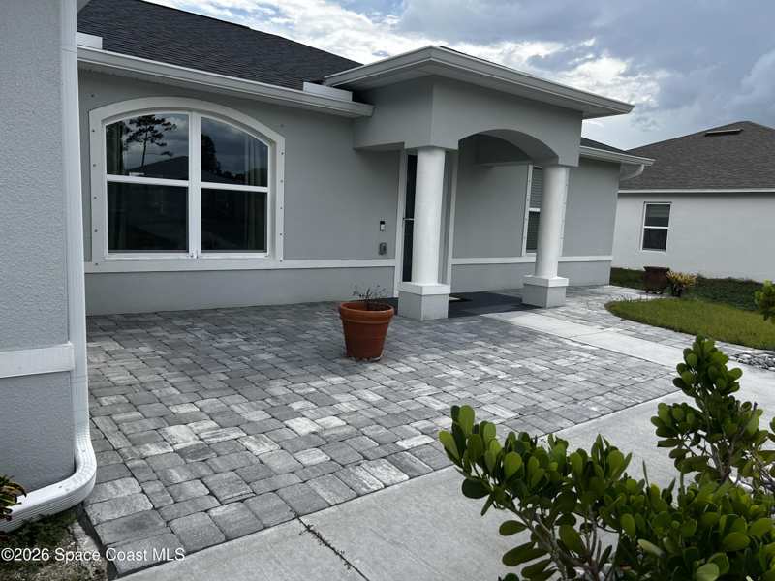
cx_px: 388
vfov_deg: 53.1
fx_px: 582
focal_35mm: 26
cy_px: 290
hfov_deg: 67.3
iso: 50
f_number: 1.5
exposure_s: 1/2915
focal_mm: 5.7
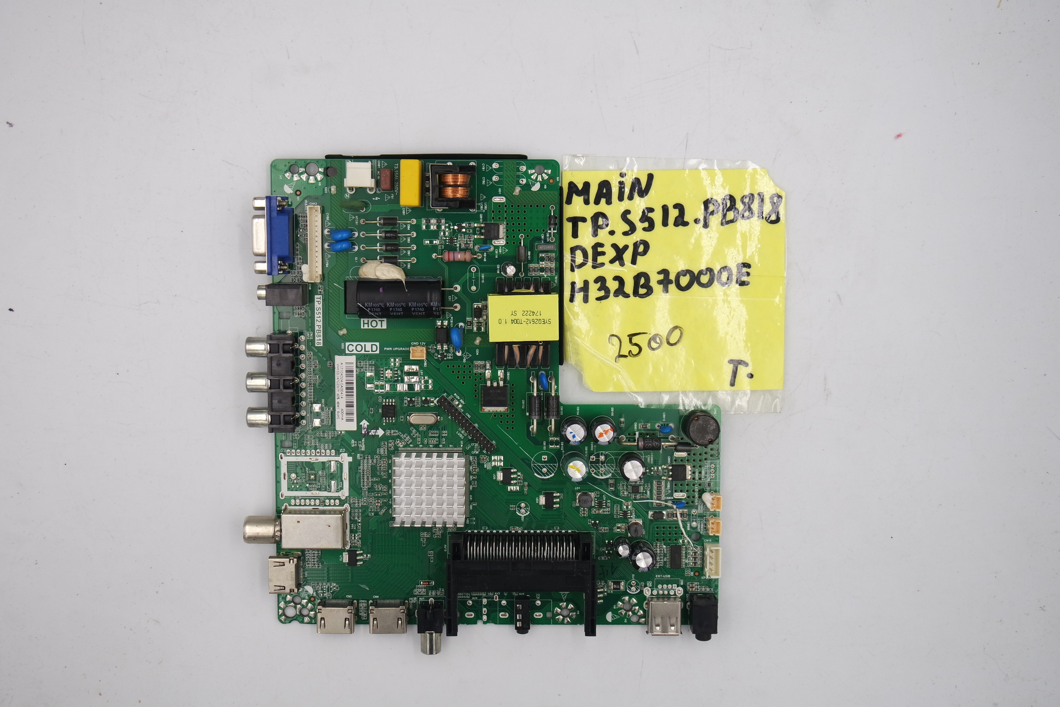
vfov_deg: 31.2
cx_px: 530
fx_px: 1266
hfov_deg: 45.4
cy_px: 354
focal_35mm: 43
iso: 160
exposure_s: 1/100
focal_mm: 16
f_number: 5.6
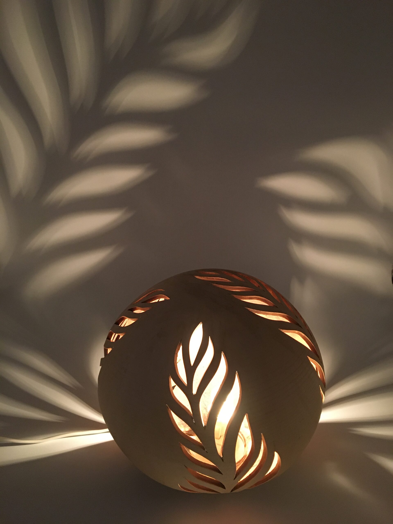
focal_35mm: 29
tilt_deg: -22.6
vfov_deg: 61.7
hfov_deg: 48.2
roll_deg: +0.5
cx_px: 196
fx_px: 439
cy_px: 262
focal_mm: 4.15
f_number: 2.2
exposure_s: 1/17
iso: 250
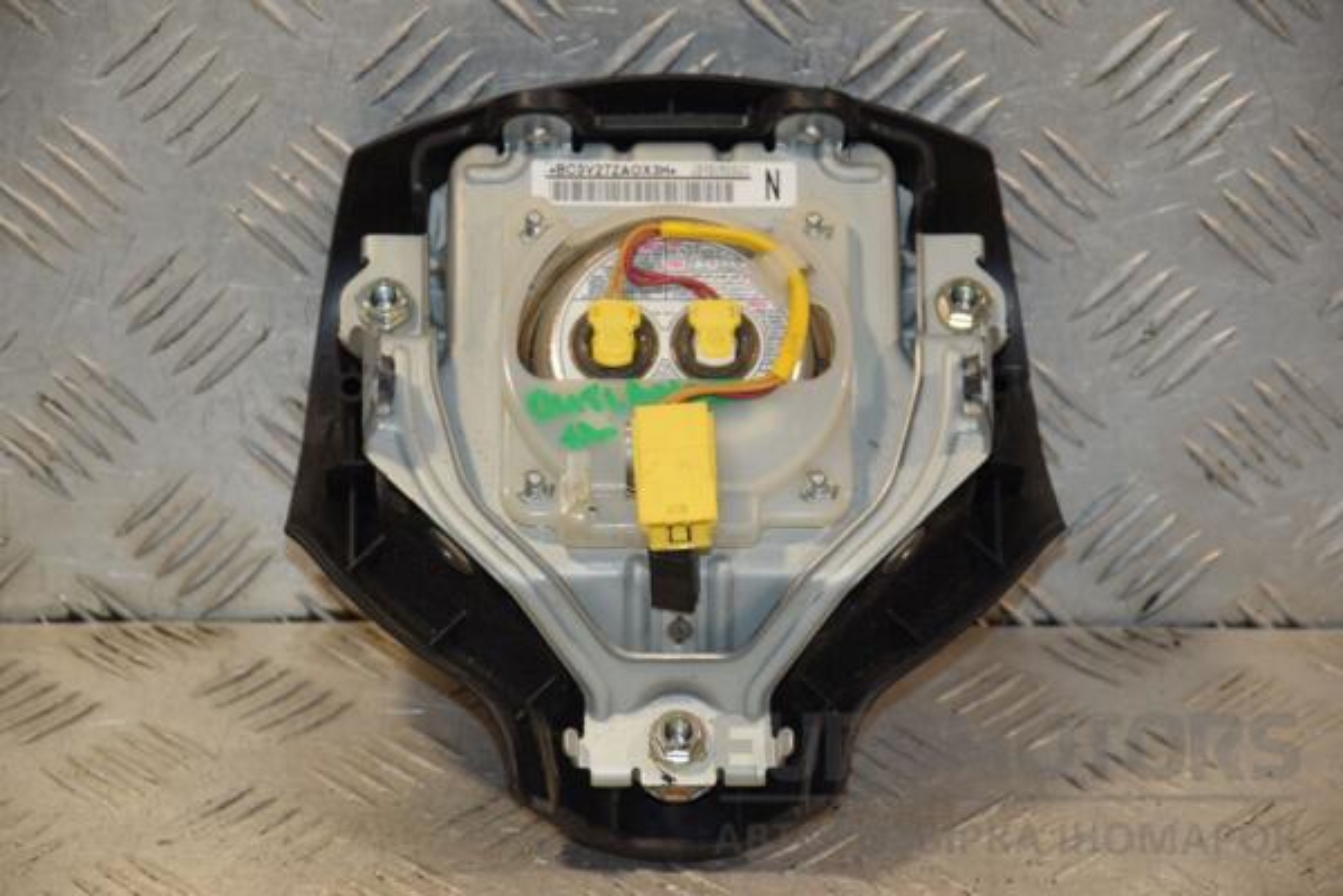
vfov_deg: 8.7
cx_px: 672
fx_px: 5875
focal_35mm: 158
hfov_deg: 13.0
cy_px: 448
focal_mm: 105
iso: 800
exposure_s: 1/200
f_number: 6.3
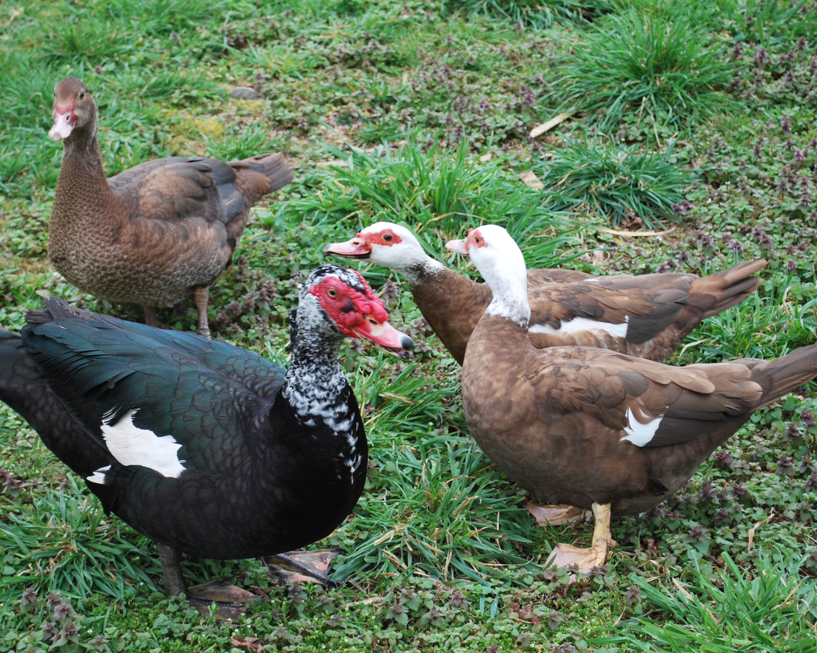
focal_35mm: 75
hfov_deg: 25.4
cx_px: 361
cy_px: 326
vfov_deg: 20.4
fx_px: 1814
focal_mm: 44
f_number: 5.3
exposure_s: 1/100
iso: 200
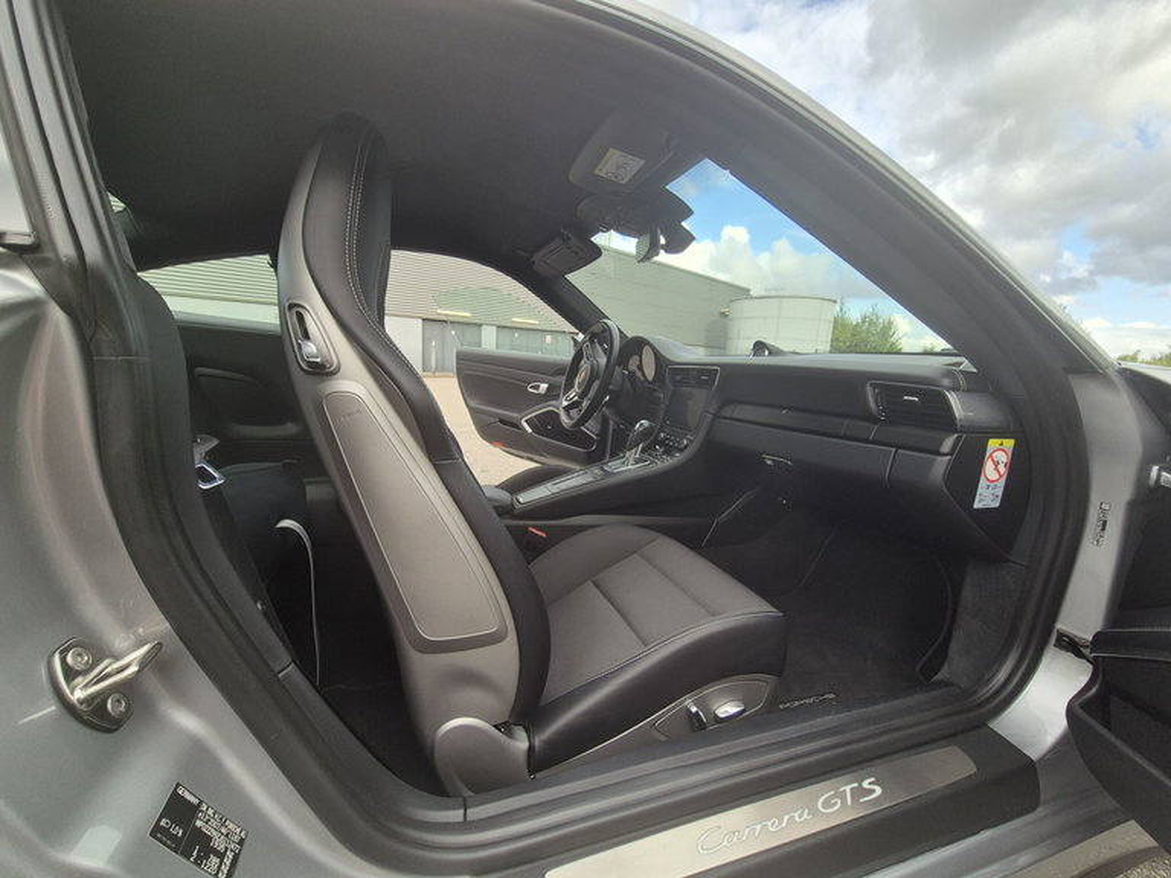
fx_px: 440
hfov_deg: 106.2
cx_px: 586
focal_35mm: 13
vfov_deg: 89.9
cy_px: 439
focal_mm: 2.2
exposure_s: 1/464
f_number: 2.2
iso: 50
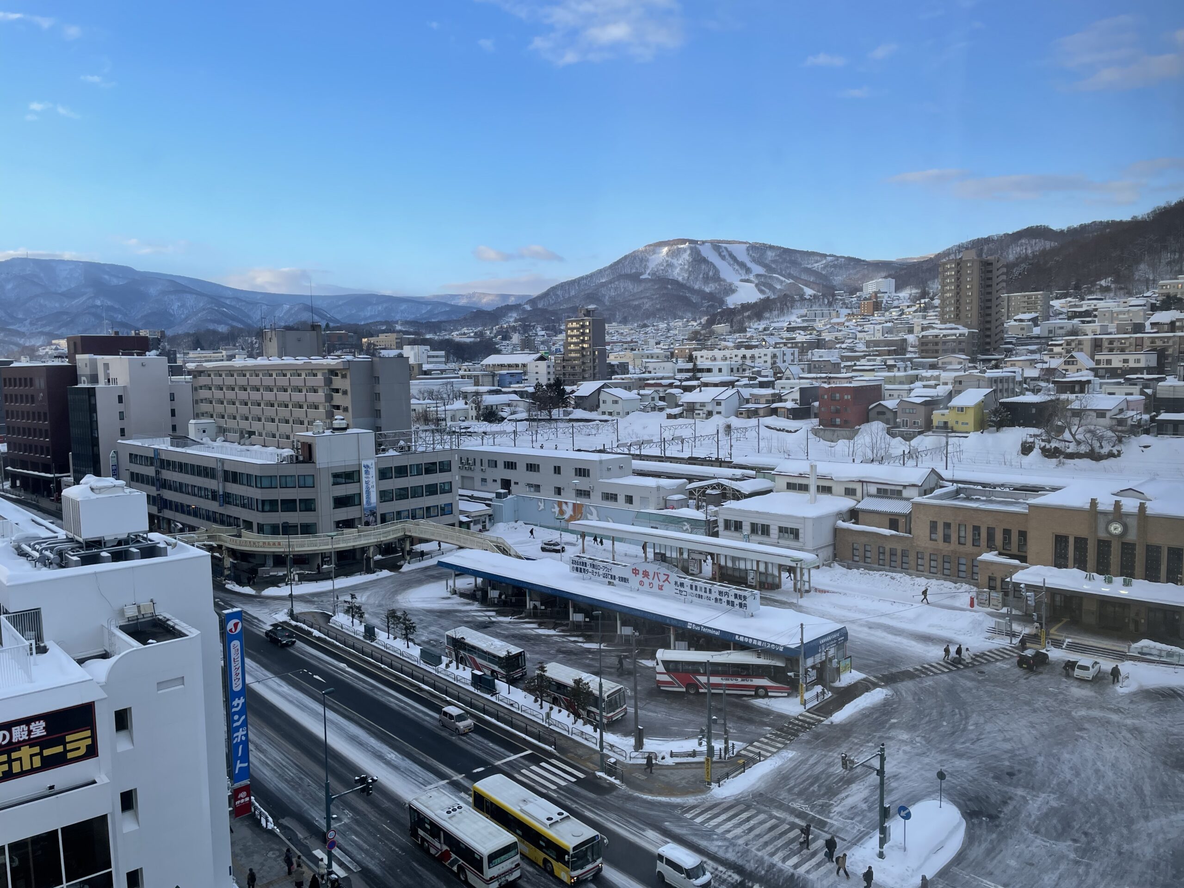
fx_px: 889
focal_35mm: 26
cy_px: 444
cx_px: 592
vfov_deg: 53.1
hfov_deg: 67.3
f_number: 1.6
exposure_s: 1/812
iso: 32
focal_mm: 4.2
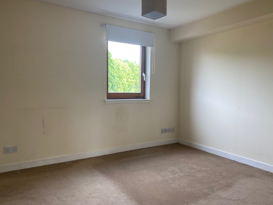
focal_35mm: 26
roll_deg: -0.8
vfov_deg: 53.1
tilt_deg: -2.9
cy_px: 102
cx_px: 136
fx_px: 205
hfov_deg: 67.3
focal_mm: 4.25
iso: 100
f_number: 1.8
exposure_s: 1/121
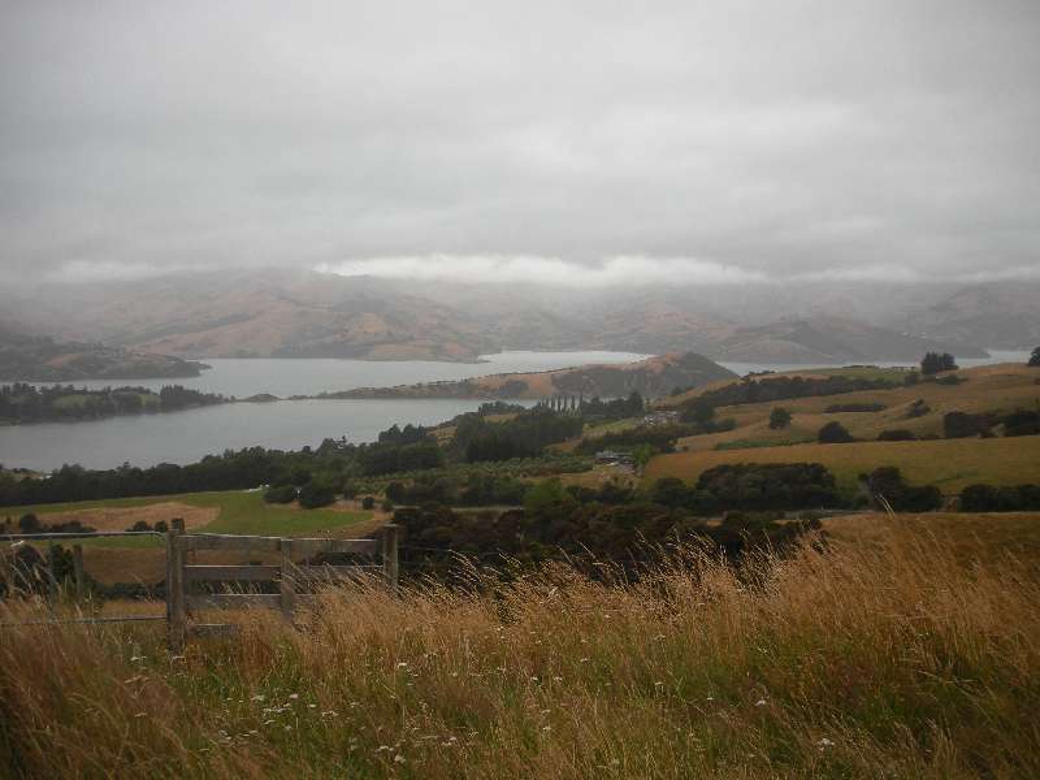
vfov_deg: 40.7
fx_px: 1052
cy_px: 390
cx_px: 520
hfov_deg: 52.6
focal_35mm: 35
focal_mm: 6.3
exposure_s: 1/274
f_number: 3.5
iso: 64
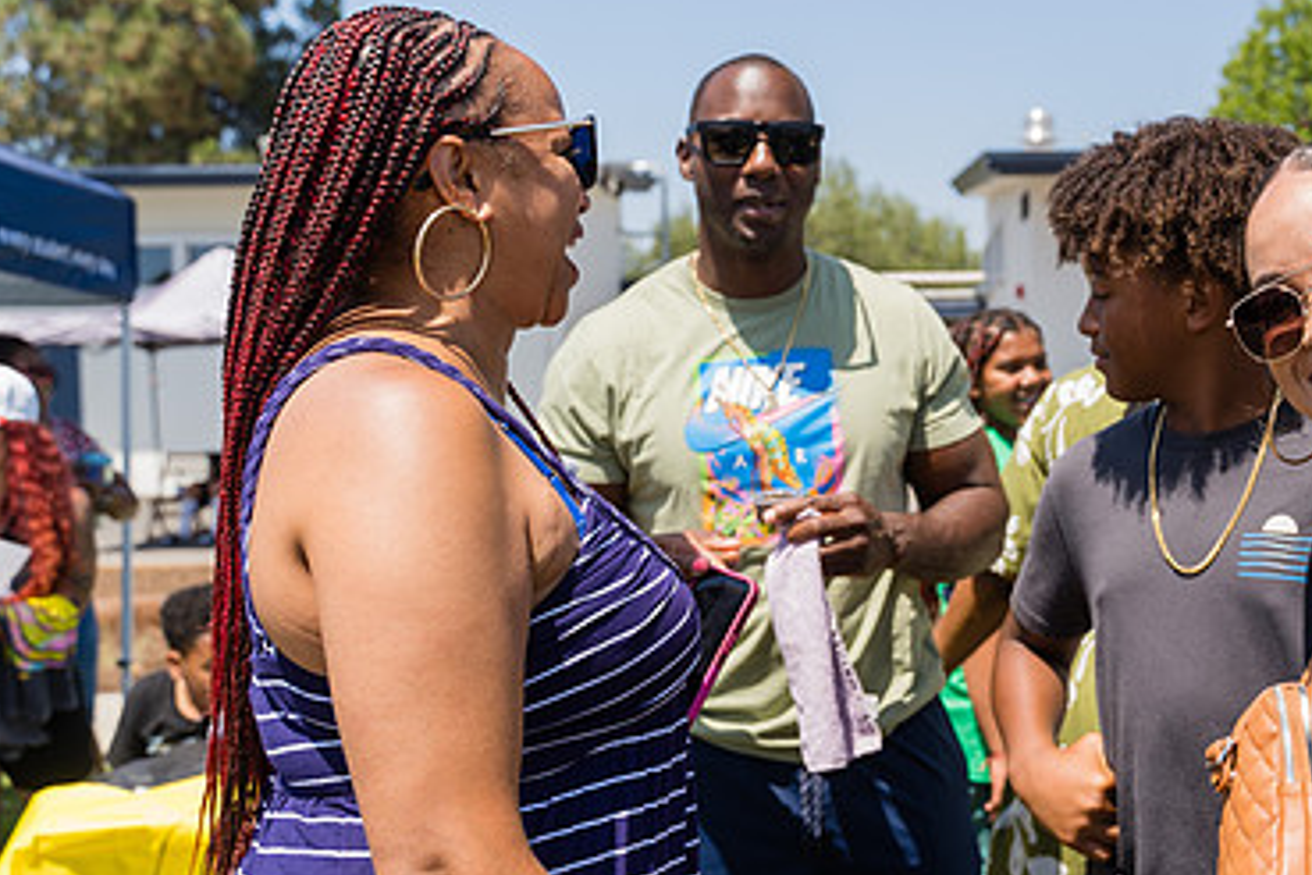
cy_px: 436
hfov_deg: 43.2
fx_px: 1603
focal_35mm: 44
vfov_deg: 30.5
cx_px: 974
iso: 100
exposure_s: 1/640
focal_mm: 28
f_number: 4
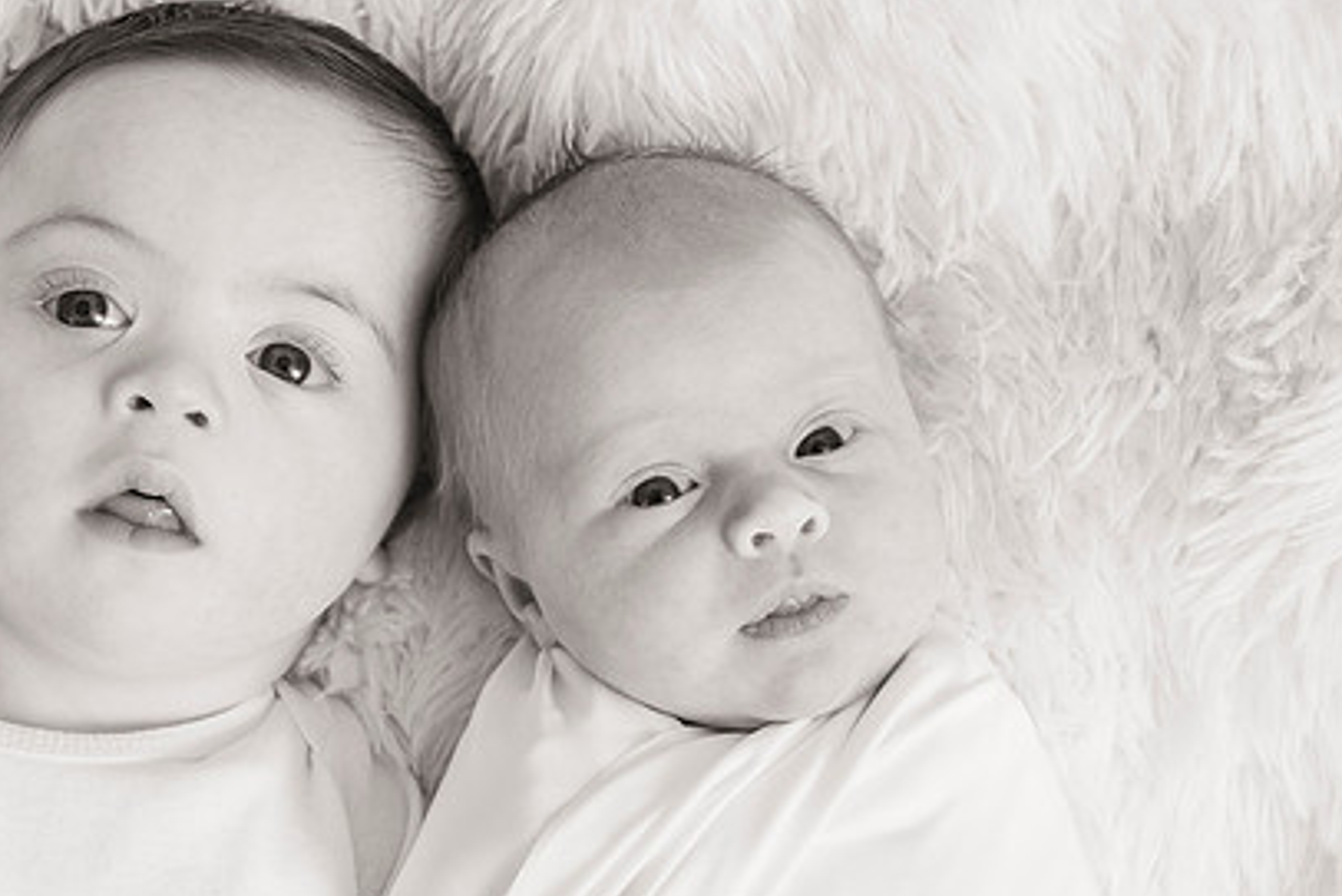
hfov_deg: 20.3
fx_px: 3729
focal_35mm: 100
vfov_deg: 13.7
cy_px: 547
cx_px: 413
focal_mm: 70
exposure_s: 1/160
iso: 500
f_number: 4.5
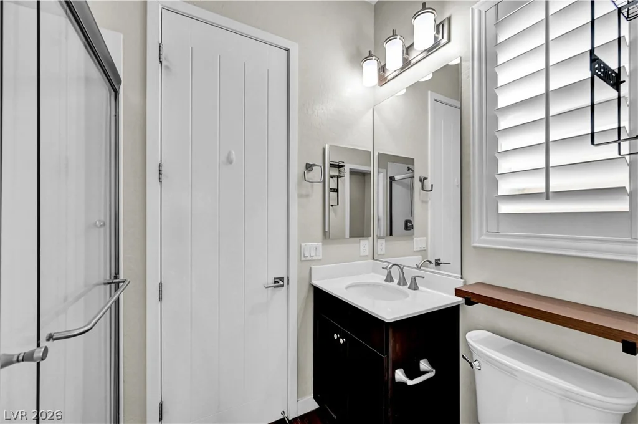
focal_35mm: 14
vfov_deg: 81.1
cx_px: 319
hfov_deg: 104.3
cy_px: 212
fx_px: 248
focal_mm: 14
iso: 800
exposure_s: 1/20
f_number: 8
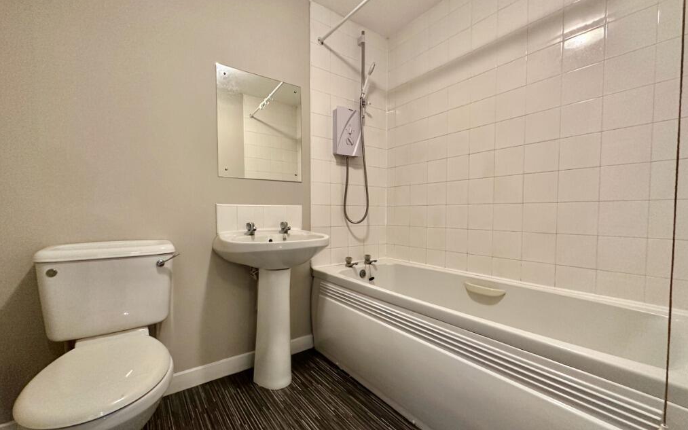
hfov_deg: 101.5
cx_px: 347
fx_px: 281
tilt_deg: -2.9
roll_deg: +1.1
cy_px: 224
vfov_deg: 74.7
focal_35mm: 15
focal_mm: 2.22
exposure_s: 1/50
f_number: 2.2
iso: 320
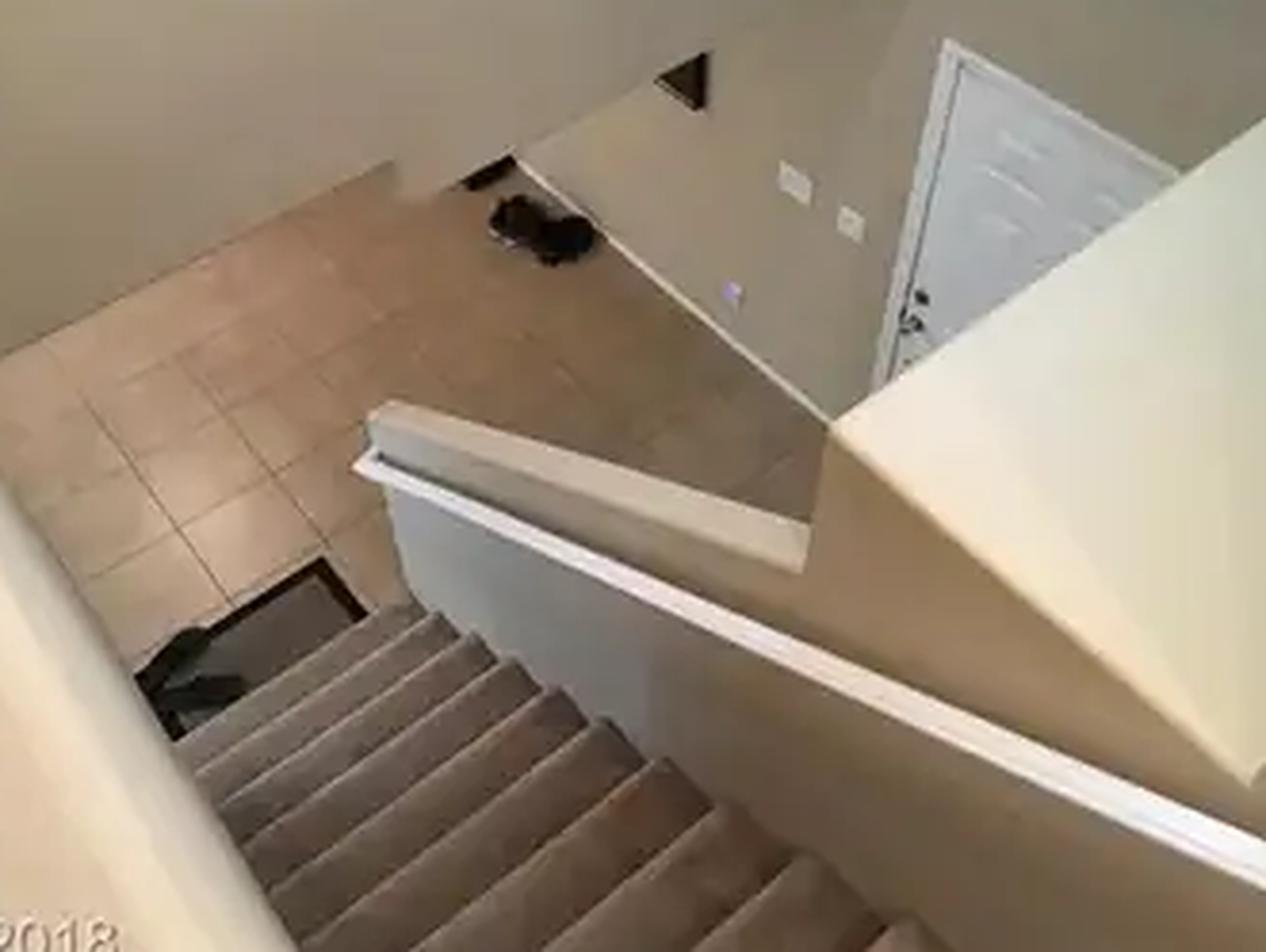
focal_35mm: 35
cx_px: 593
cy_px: 413
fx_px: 1281
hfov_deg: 52.5
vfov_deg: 40.7
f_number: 2.2
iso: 200
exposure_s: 1/30
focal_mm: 4.15
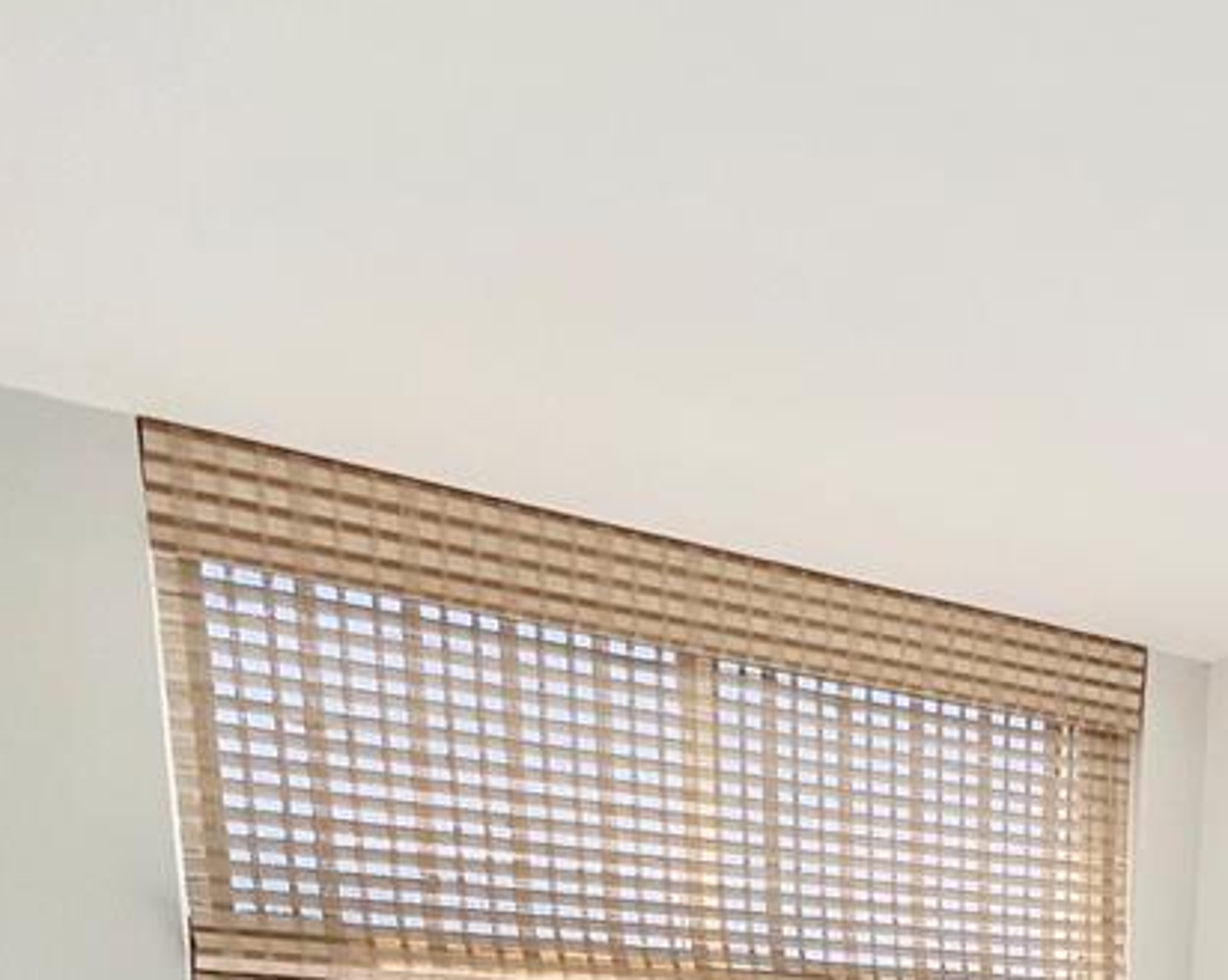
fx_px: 1344
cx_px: 760
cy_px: 1516
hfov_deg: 48.7
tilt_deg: -13.2
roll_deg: +1.6
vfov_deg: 26.7
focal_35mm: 37
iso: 32
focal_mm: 1.57
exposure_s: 1/401
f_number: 1.8
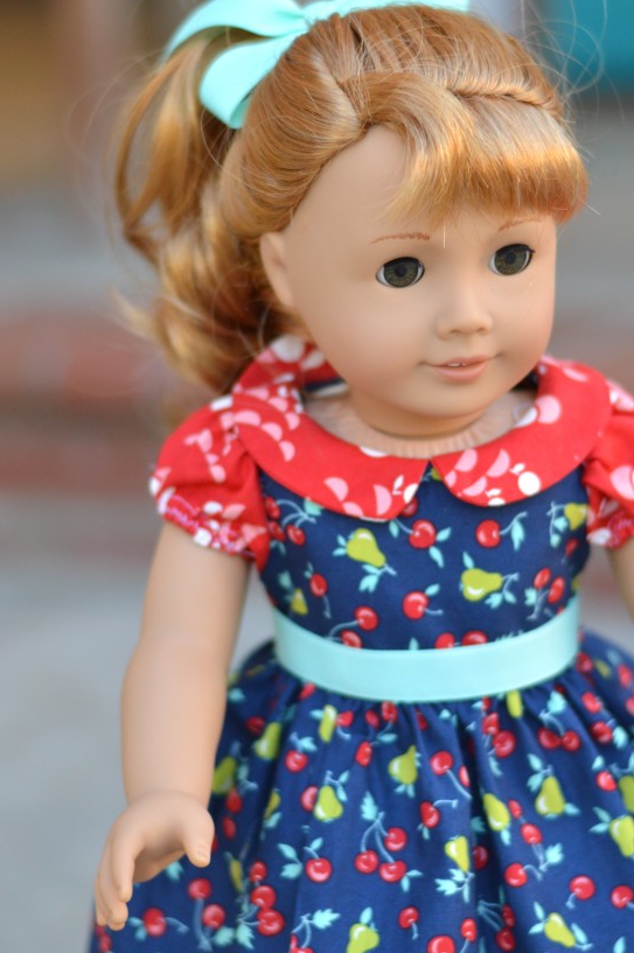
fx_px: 2488
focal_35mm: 94
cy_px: 451
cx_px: 392
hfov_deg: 14.5
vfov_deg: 21.7
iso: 400
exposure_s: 1/1250
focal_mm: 50
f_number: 2
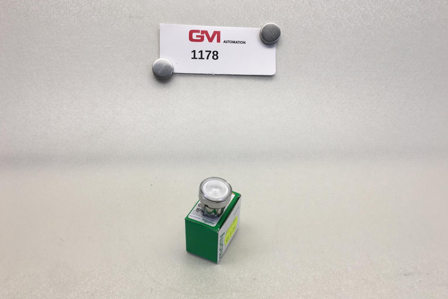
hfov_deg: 60.3
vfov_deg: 42.3
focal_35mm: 31
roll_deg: -1.4
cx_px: 222
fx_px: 386
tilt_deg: -32.2
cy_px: 156
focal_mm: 4.15
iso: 25
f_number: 2.2
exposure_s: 1/105
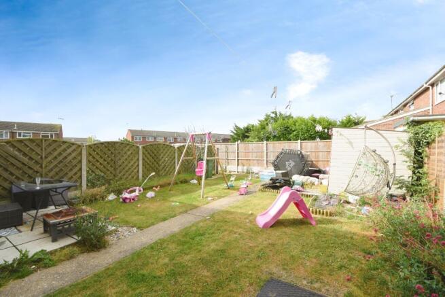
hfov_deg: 100.4
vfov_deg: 77.4
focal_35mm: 15
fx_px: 185
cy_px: 148
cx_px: 222
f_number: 8
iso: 320
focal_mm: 10
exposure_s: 1/320
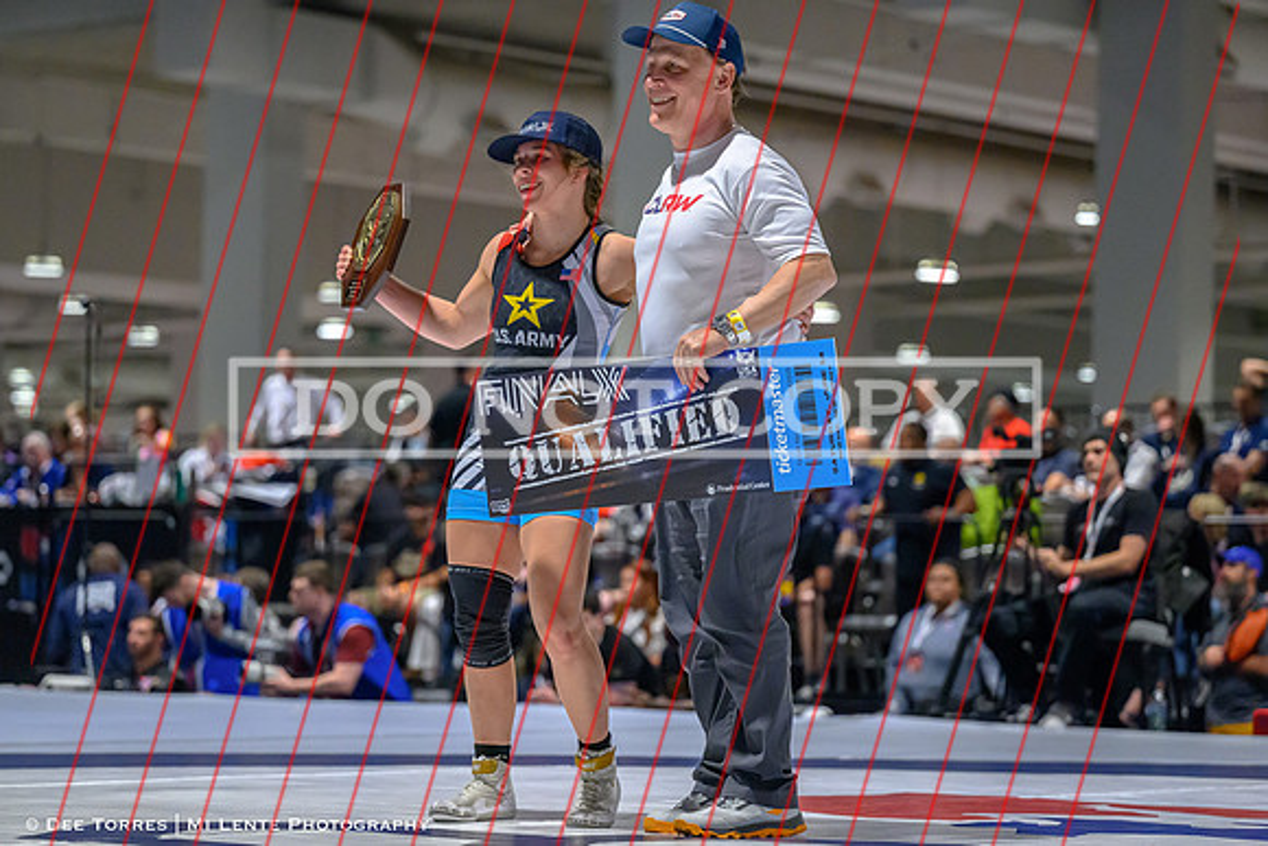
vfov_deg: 11.6
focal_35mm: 118
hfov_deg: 17.3
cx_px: 598
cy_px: 439
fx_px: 4167
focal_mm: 102
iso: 9000
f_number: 2.8
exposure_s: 1/640
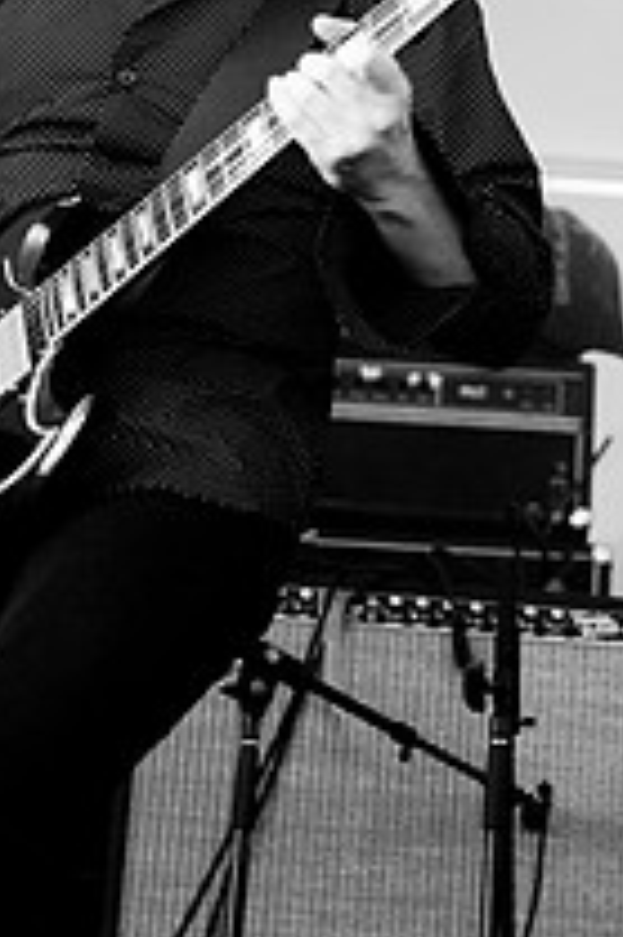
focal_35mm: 129
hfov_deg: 10.6
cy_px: 22
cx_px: 356
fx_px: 3354
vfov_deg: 15.6
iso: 800
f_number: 2.8
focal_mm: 40
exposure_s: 1/30
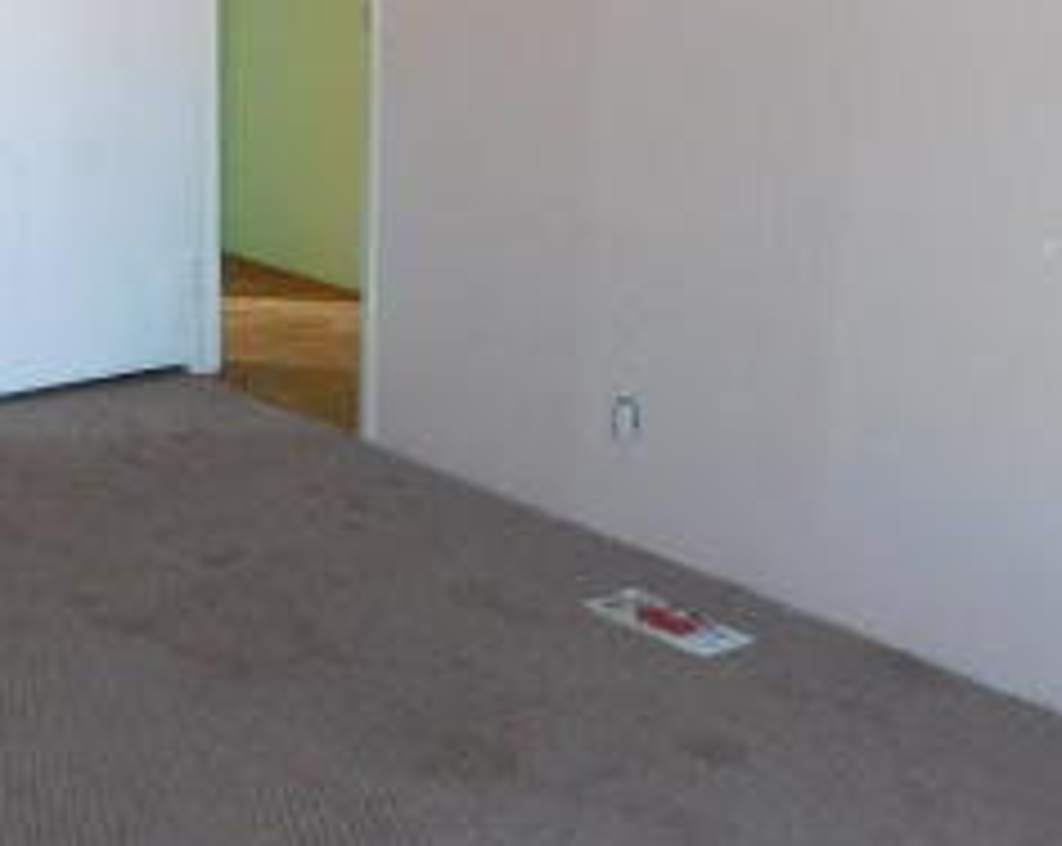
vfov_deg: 24.9
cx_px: 72
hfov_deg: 29.5
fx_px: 1914
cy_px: 356
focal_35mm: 61
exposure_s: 1/30
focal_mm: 4
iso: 125
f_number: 3
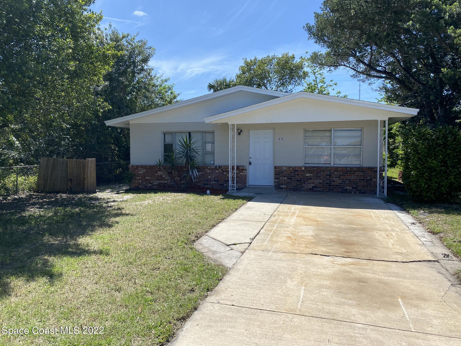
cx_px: 230
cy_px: 173
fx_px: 346
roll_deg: +0.5
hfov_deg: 67.3
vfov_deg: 53.1
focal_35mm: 26
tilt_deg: -2.6
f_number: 1.8
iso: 32
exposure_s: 1/2890
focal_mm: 4.25
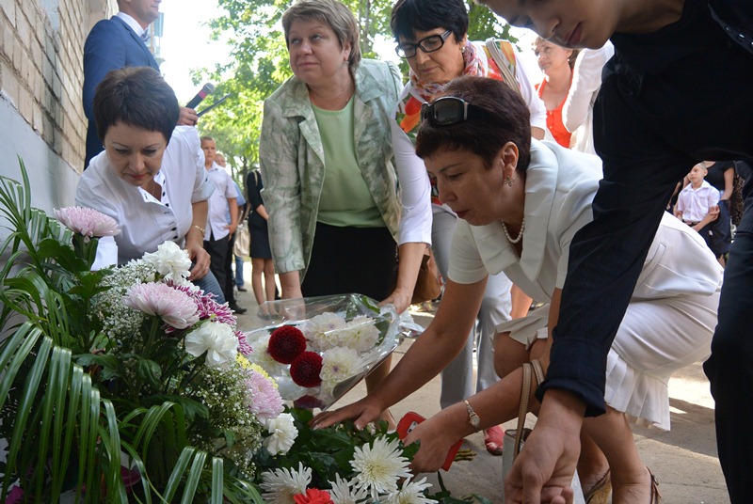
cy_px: 252
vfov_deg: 45.1
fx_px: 607
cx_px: 376
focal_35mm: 29
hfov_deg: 63.6
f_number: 3.5
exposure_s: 1/250
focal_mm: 11
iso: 220
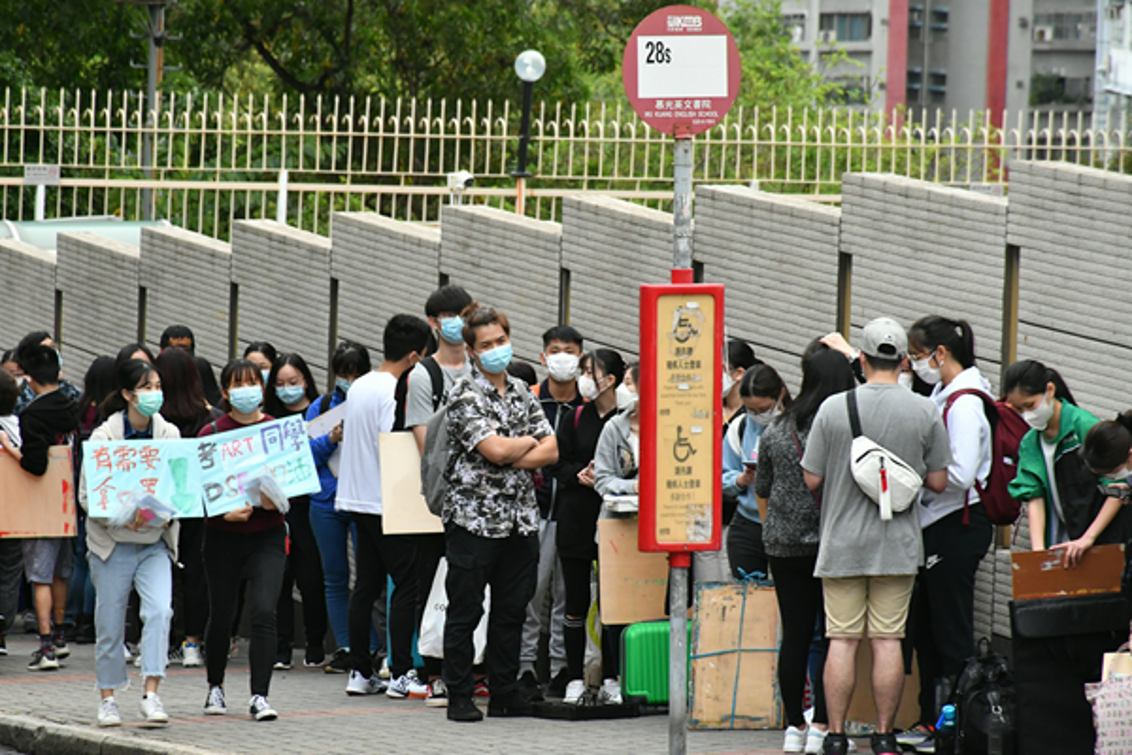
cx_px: 566
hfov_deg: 9.8
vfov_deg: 6.5
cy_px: 378
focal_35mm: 210
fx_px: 6603
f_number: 9
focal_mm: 140
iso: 1600
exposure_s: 1/125
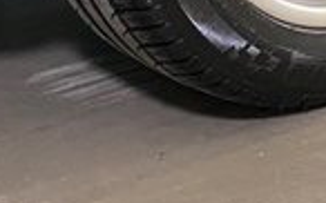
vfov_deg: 7.8
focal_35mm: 145
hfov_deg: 14.0
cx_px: 380
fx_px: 1287
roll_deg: +0.0
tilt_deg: -1.2
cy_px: -408
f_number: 1.8
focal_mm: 4.25
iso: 640
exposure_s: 1/35
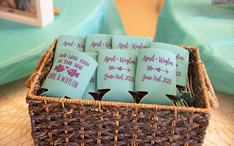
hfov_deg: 33.0
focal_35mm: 62
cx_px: 116
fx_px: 396
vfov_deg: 21.0
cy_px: 72
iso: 200
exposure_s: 1/160
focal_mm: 60
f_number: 3.5
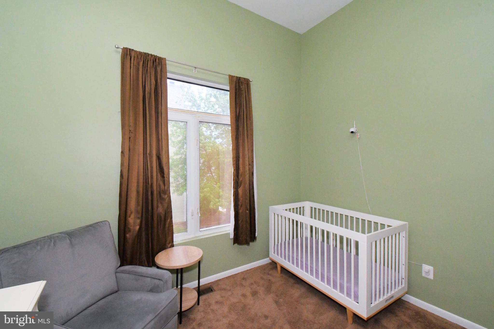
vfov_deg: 77.3
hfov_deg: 100.4
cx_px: 247
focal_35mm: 15
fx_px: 206
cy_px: 164
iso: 5000
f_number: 14
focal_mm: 10
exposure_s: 1/200
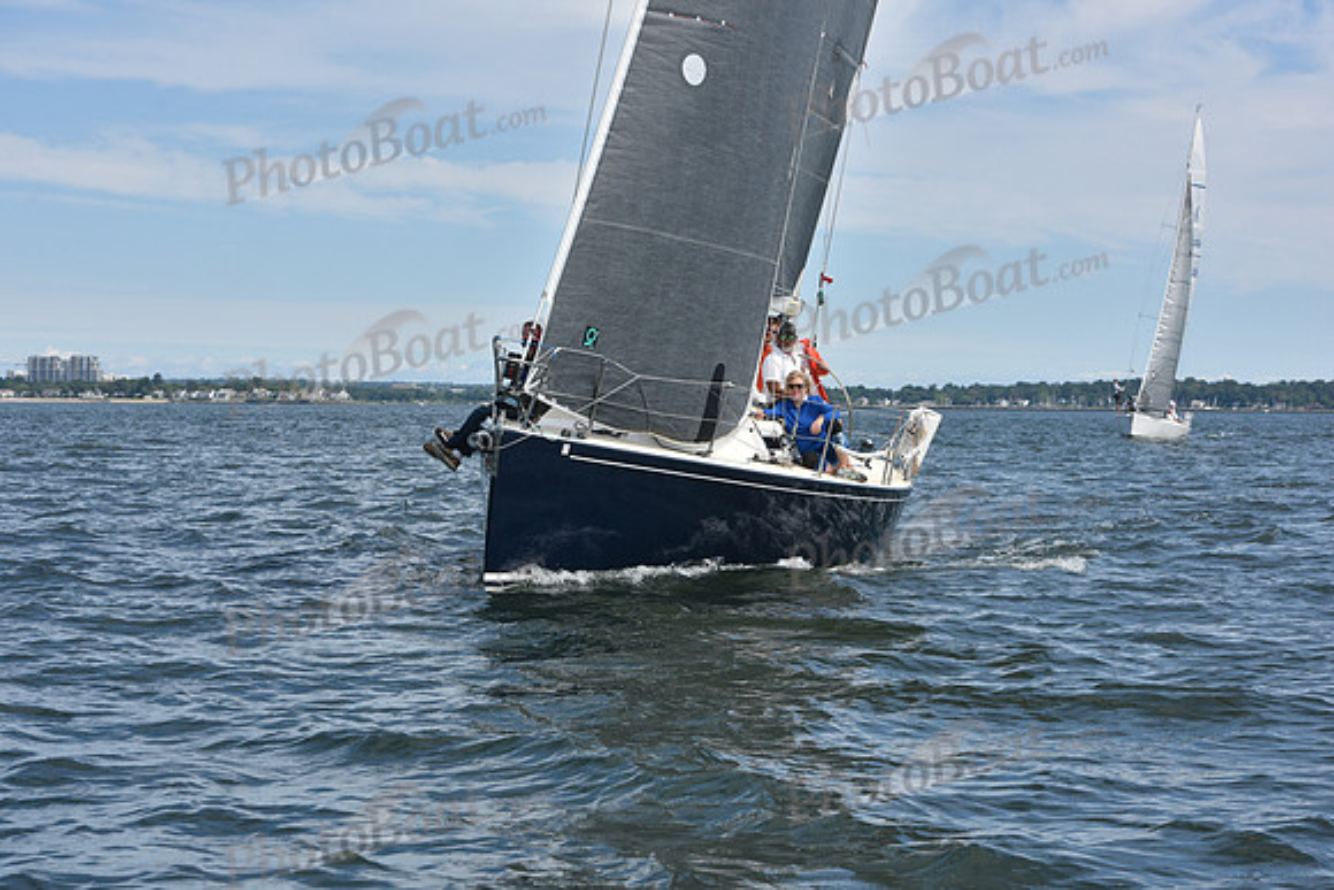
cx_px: 667
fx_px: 3039
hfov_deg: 24.8
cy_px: 445
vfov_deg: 16.7
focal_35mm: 82
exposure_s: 1/1000
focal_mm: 82
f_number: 9
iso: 320
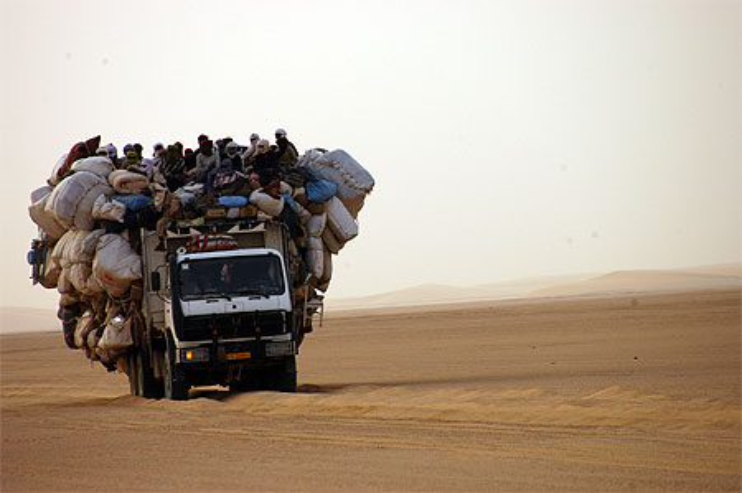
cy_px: 246
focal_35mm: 300
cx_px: 371
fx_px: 6177
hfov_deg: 6.9
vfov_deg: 4.6
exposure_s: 1/320
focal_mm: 200
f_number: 5.6
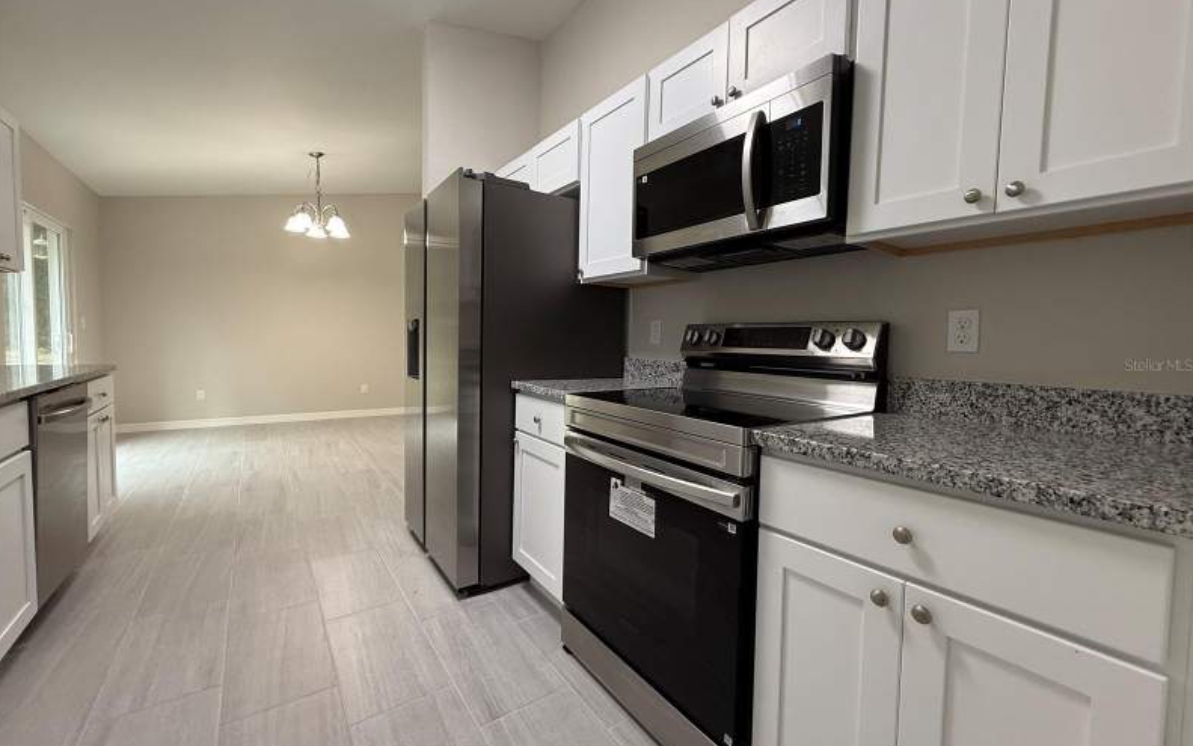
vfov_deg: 74.8
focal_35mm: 15
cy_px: 365
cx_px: 593
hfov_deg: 101.4
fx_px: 488
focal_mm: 2.22
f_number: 2.2
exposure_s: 1/60
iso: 200
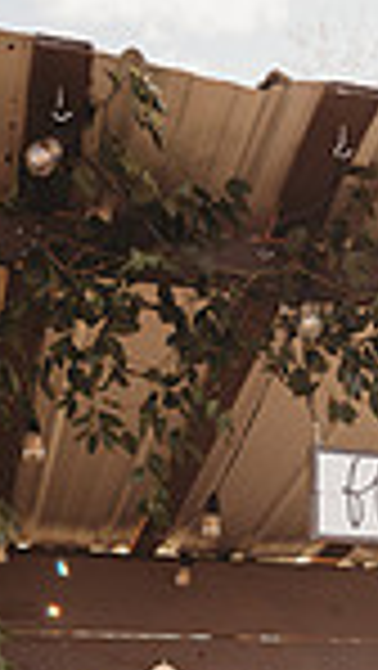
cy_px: 890
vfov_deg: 24.1
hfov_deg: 15.7
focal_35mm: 76
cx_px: 351
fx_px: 1352
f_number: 2.5
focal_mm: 24
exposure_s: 1/640
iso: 100
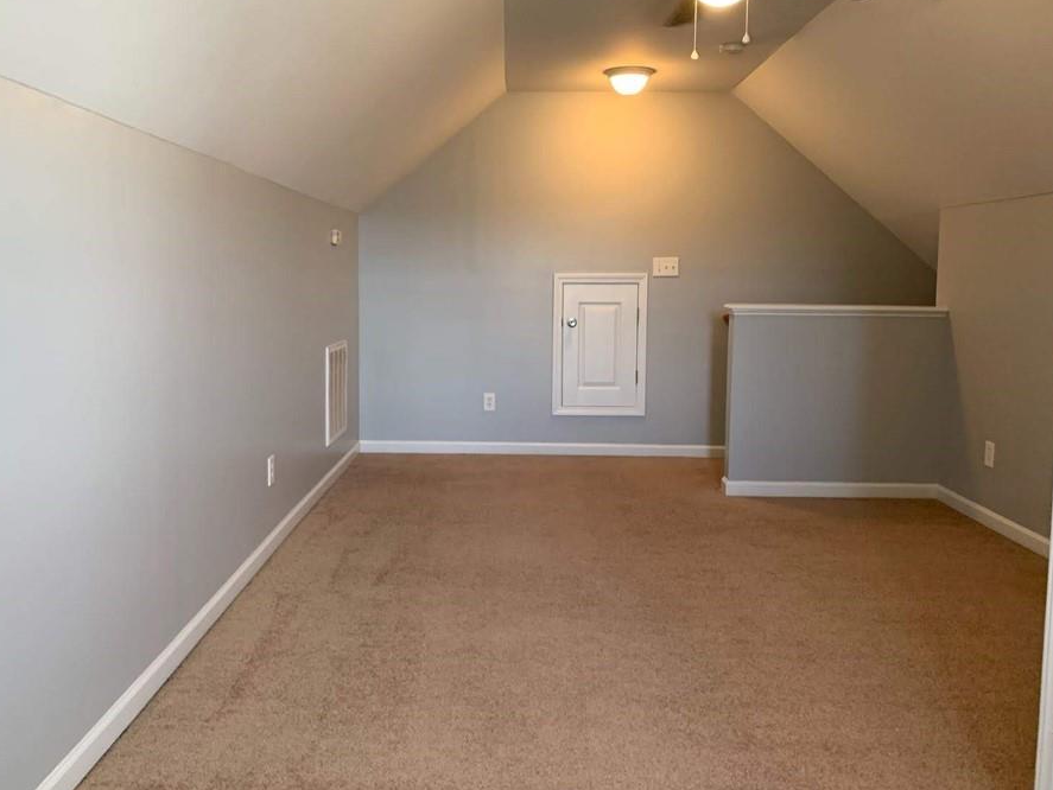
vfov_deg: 46.8
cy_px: 364
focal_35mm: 30
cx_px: 501
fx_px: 913
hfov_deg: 59.9
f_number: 1.8
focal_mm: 4.25
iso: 160
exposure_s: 1/60
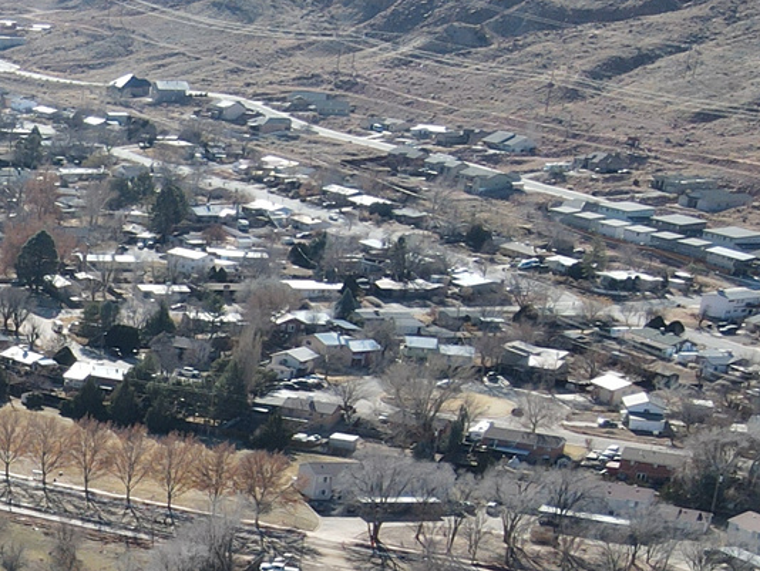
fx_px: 2021
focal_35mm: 92
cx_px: -410
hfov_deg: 18.6
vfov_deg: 15.5
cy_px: 679
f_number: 2.8
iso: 100
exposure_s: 1/400
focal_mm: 4.5
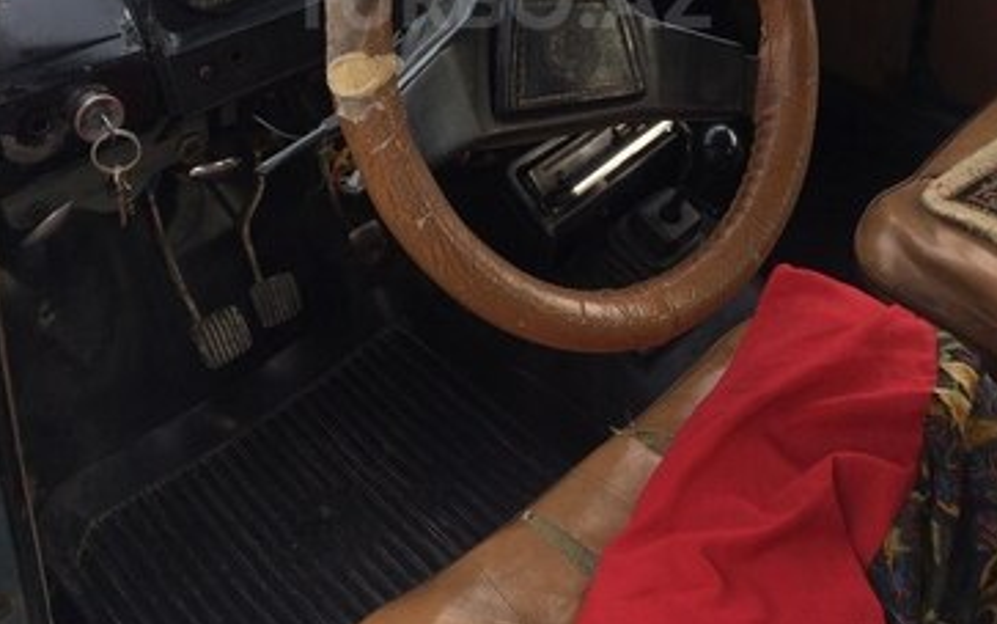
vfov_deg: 28.6
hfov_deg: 47.2
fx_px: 1141
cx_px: 500
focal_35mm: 42
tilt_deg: -24.5
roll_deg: +1.9
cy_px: -3
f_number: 2.2
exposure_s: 1/351
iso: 32
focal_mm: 4.15
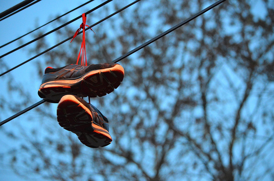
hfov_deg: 10.6
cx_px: 137
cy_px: 90
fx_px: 1481
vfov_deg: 7.0
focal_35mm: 195
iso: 4500
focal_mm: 130
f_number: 4.8
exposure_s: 1/50
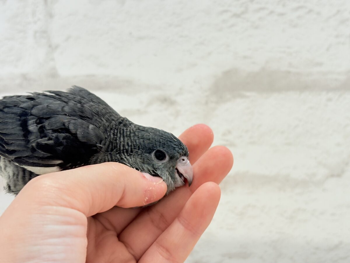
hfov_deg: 36.8
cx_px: 175
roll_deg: +1.1
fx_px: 526
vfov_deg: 28.0
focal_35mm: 52
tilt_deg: -5.0
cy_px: 132
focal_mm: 5.96
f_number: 1.6
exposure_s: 1/50
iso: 50
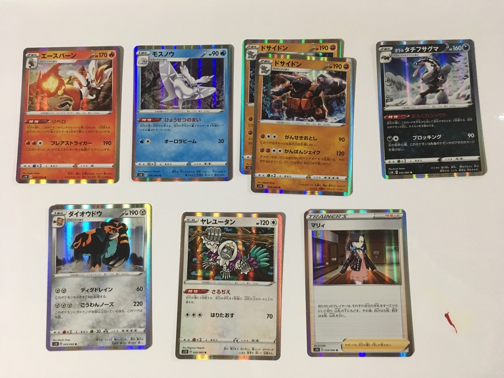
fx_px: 422
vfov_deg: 48.2
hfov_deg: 61.7
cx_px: 252
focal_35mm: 29
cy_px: 189
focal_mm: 4.15
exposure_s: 1/30
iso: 200
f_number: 2.2
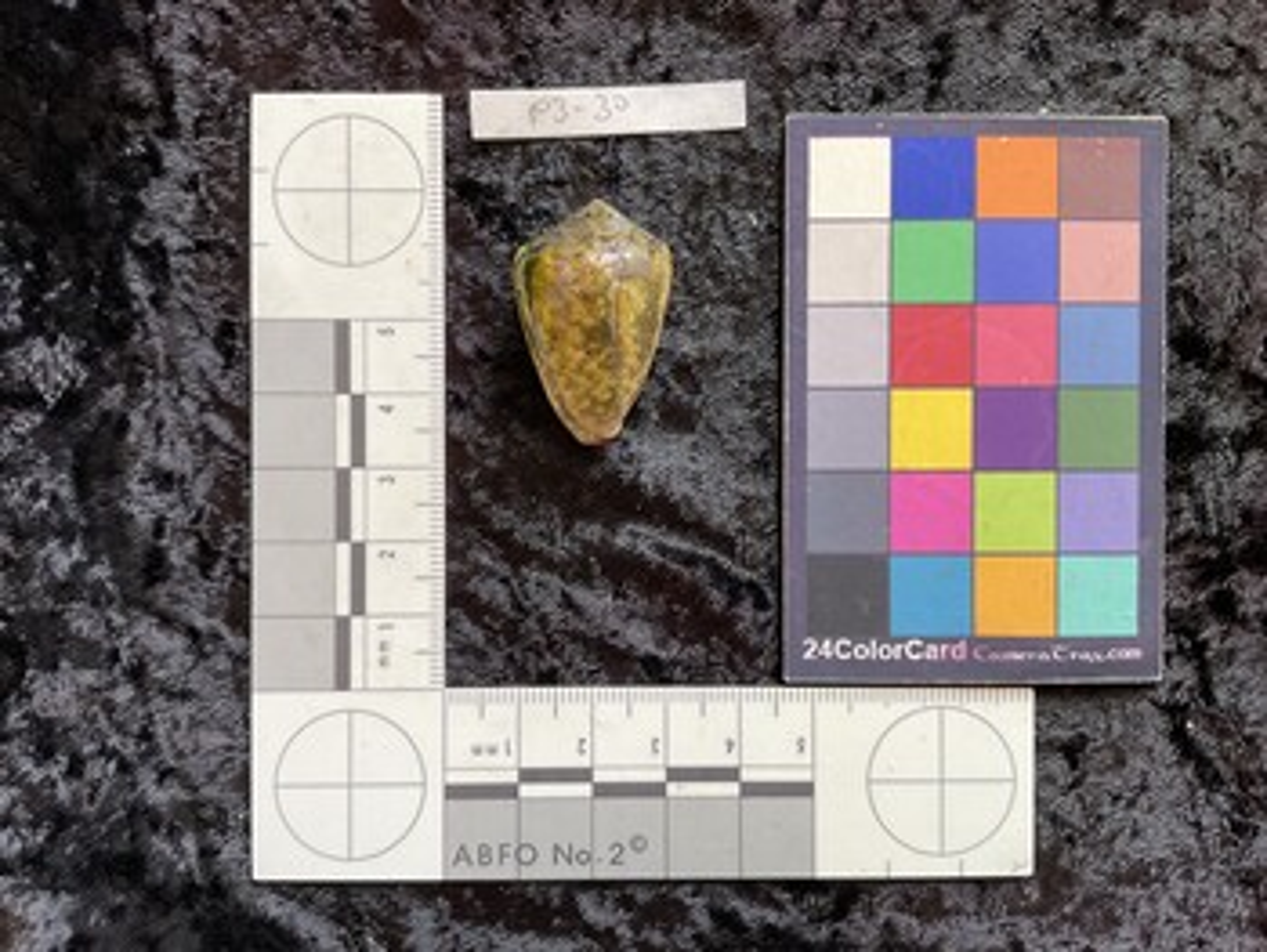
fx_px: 1062
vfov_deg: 48.3
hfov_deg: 61.6
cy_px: 476
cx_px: 634
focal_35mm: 29
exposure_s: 1/60
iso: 50
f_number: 1.8
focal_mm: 3
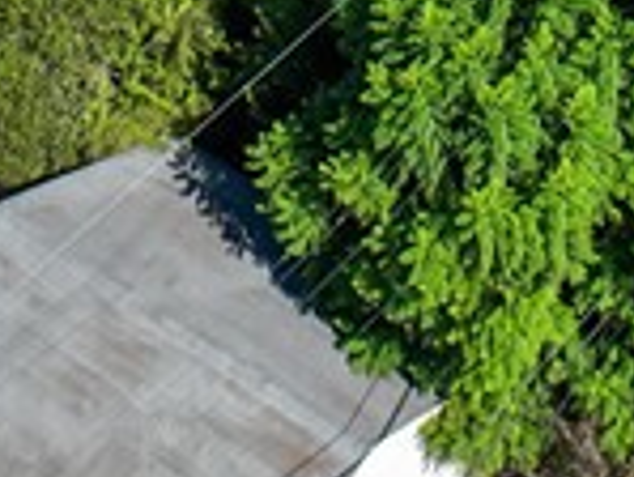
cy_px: -948
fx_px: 3024
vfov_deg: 7.8
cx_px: 485
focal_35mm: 165
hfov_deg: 11.9
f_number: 2.8
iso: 100
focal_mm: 12.29
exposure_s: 1/1600
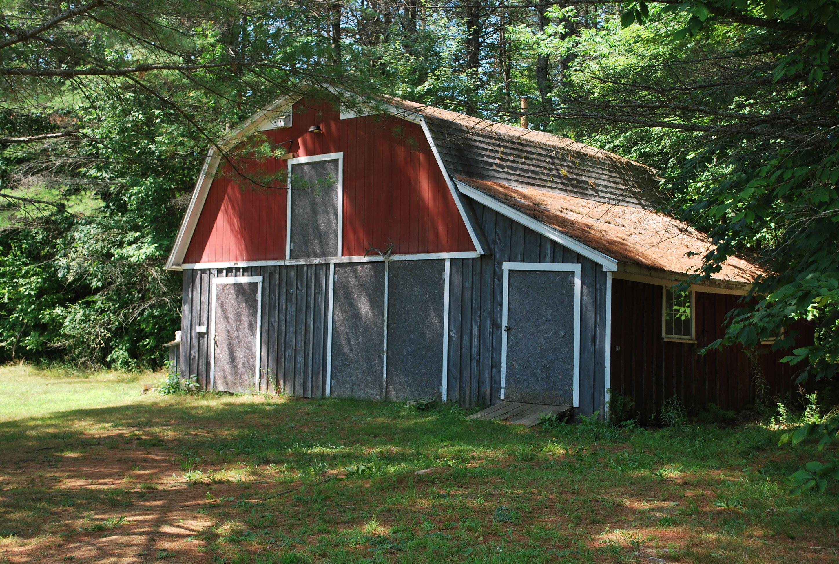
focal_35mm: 48
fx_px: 1121
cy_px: 282
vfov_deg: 28.2
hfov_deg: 41.0
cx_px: 420
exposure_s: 1/125
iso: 125
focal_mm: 32
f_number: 5.6
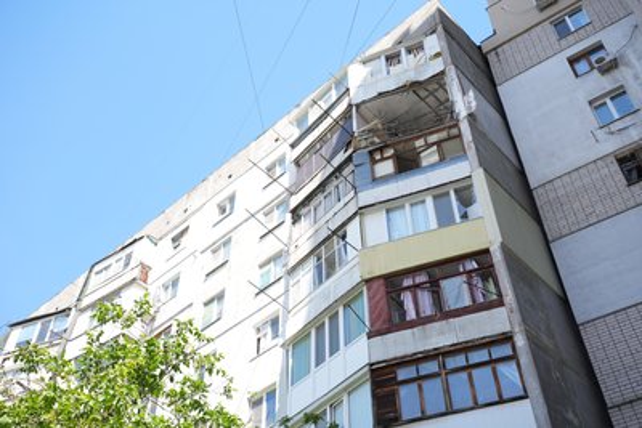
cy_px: 214
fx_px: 731
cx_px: 321
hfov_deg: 47.4
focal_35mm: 41
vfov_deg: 32.7
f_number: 4.5
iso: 160
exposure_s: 1/400
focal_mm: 41
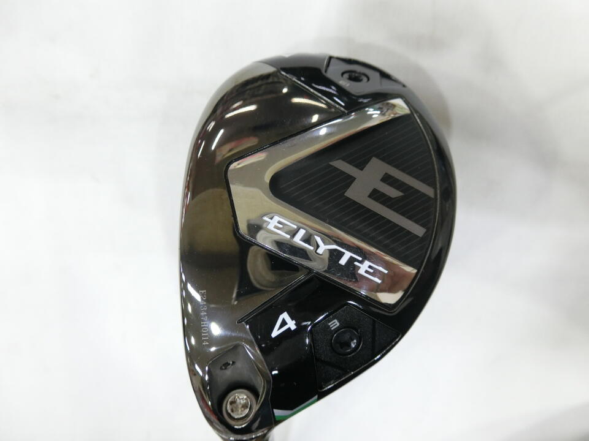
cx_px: 294
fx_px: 425
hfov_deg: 69.4
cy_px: 220
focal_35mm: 25
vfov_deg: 54.9
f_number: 2.8
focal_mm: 5.4
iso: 320
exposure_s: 1/125
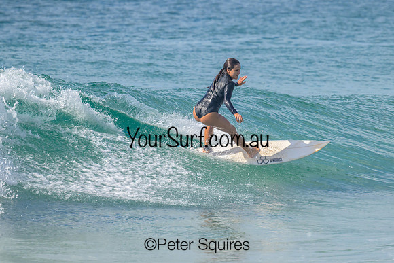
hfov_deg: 2.7
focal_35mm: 762
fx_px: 8344
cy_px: 111
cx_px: 227
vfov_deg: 1.8
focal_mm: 660
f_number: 11
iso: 720
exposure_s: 1/2000
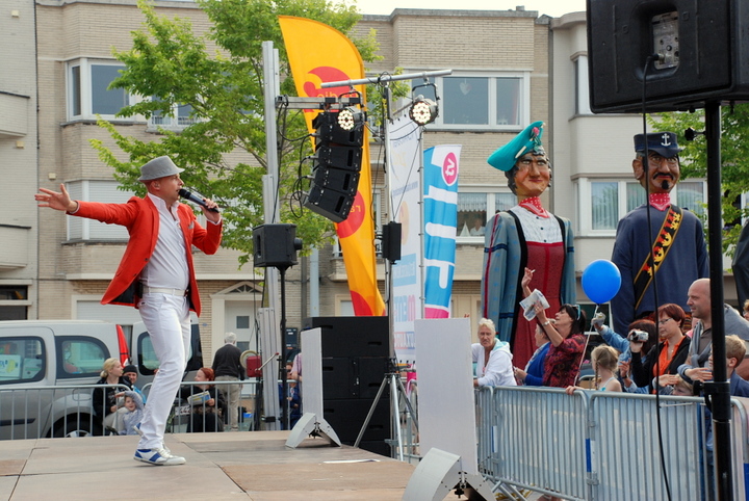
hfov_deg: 26.0
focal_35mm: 78
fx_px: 1625
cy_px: 250
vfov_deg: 17.5
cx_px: 374
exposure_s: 1/200
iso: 320
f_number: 7.1
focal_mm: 52
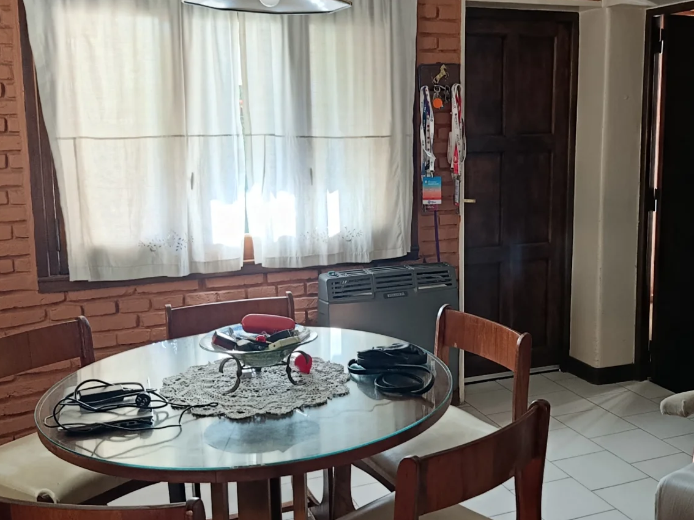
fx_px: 782
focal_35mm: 39
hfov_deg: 47.5
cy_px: 244
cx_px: 425
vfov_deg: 36.8
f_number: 1.65
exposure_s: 1/100
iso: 1225
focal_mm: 6.11
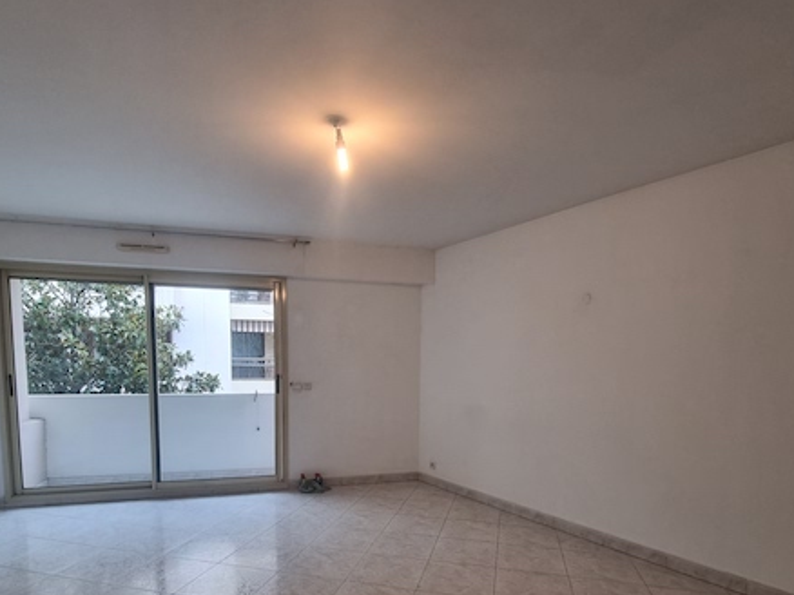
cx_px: 384
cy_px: 397
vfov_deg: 66.7
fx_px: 436
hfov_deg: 84.7
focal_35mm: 19
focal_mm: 2.2
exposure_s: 1/50
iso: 125
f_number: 2.2
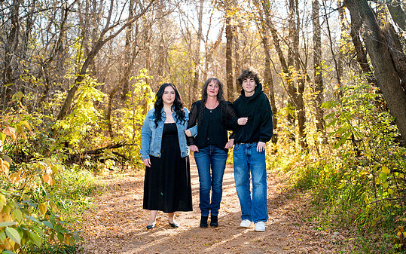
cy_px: 153
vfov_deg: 22.0
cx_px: 206
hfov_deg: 34.5
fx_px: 653
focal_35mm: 59
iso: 400
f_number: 3.5
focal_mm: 50
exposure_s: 1/160
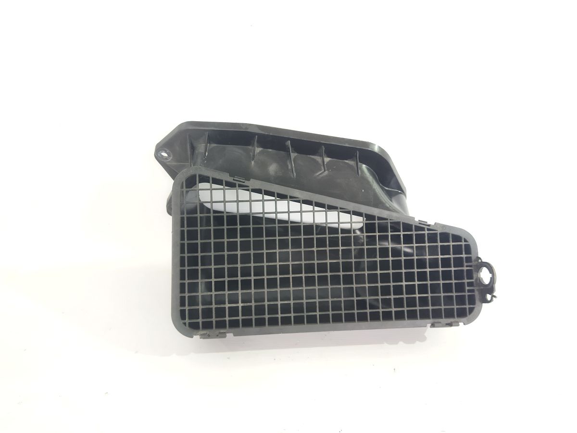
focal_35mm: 27
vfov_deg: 51.4
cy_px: 216
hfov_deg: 65.3
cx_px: 288
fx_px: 450
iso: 316
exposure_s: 1/50
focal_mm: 4.71
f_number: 1.79
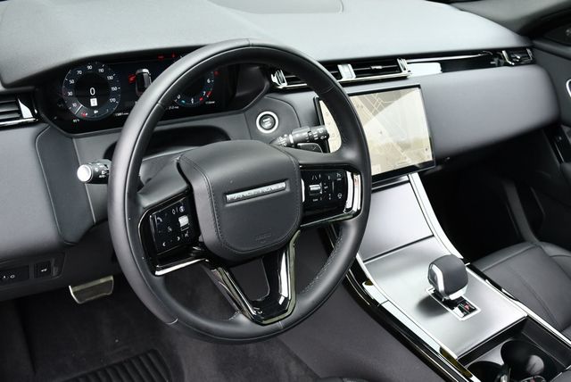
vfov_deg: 36.9
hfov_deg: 53.1
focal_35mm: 36
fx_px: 572
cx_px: 286
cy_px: 191
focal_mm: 18
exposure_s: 1/250
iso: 400
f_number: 4
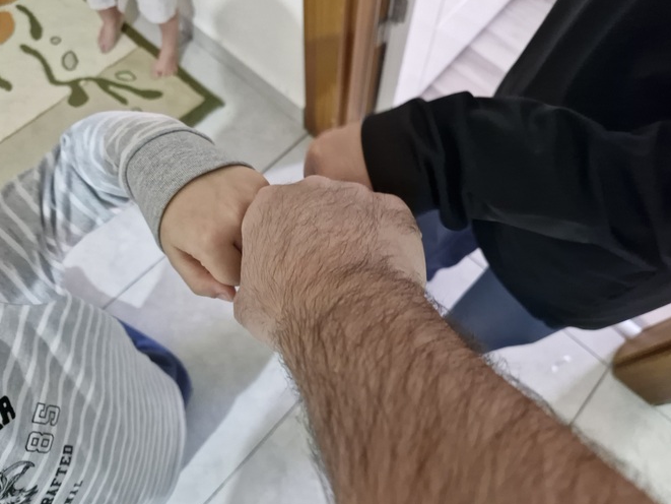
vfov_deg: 56.8
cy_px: 253
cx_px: 334
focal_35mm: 24
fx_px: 465
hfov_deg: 71.6
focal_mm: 5.54
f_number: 1.8
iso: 640
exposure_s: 1/25
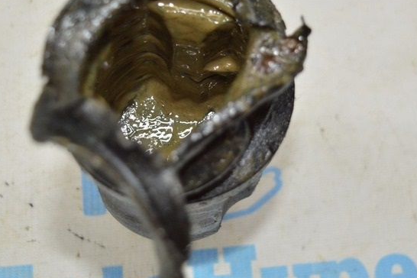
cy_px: 68
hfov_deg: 26.6
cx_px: 180
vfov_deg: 17.8
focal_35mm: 76
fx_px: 880
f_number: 4
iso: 400
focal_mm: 27
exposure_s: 1/100
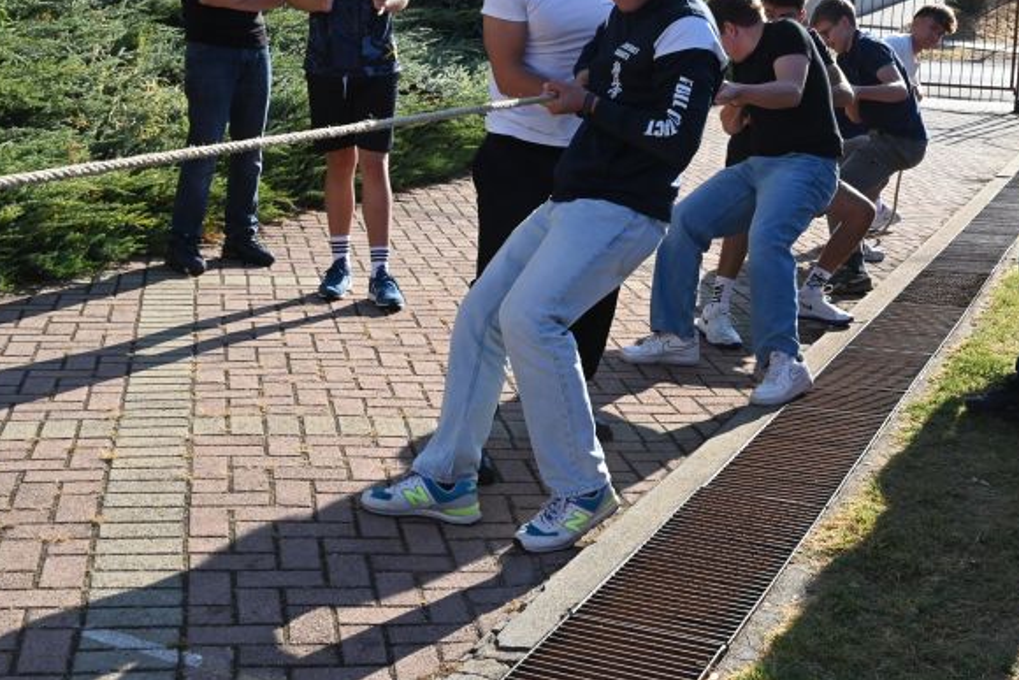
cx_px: 680
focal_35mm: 51
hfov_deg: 38.4
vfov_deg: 26.3
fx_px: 1444
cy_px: 225
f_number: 14
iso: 1600
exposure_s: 1/800
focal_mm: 37
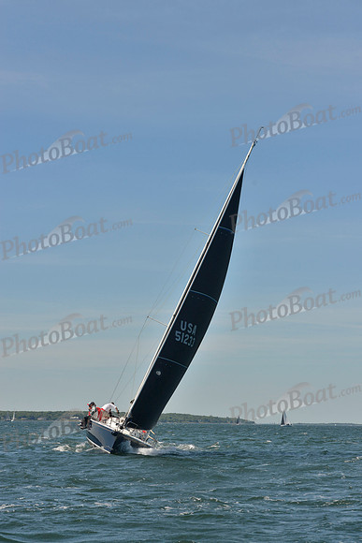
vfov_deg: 25.4
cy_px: 272
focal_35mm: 80
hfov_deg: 17.1
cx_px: 181
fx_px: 1206
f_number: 9
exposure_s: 1/1250
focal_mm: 80
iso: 280
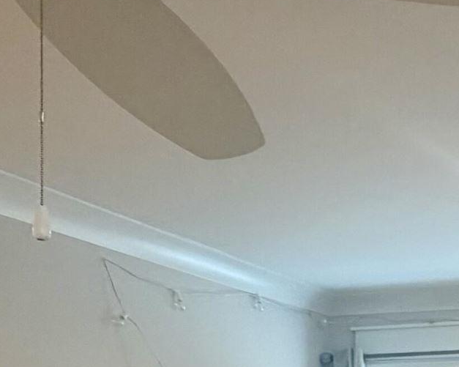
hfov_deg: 26.6
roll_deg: -0.3
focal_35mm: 67
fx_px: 910
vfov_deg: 21.3
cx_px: 476
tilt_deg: +0.2
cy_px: 434
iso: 320
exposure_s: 1/120
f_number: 2.2
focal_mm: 2.22
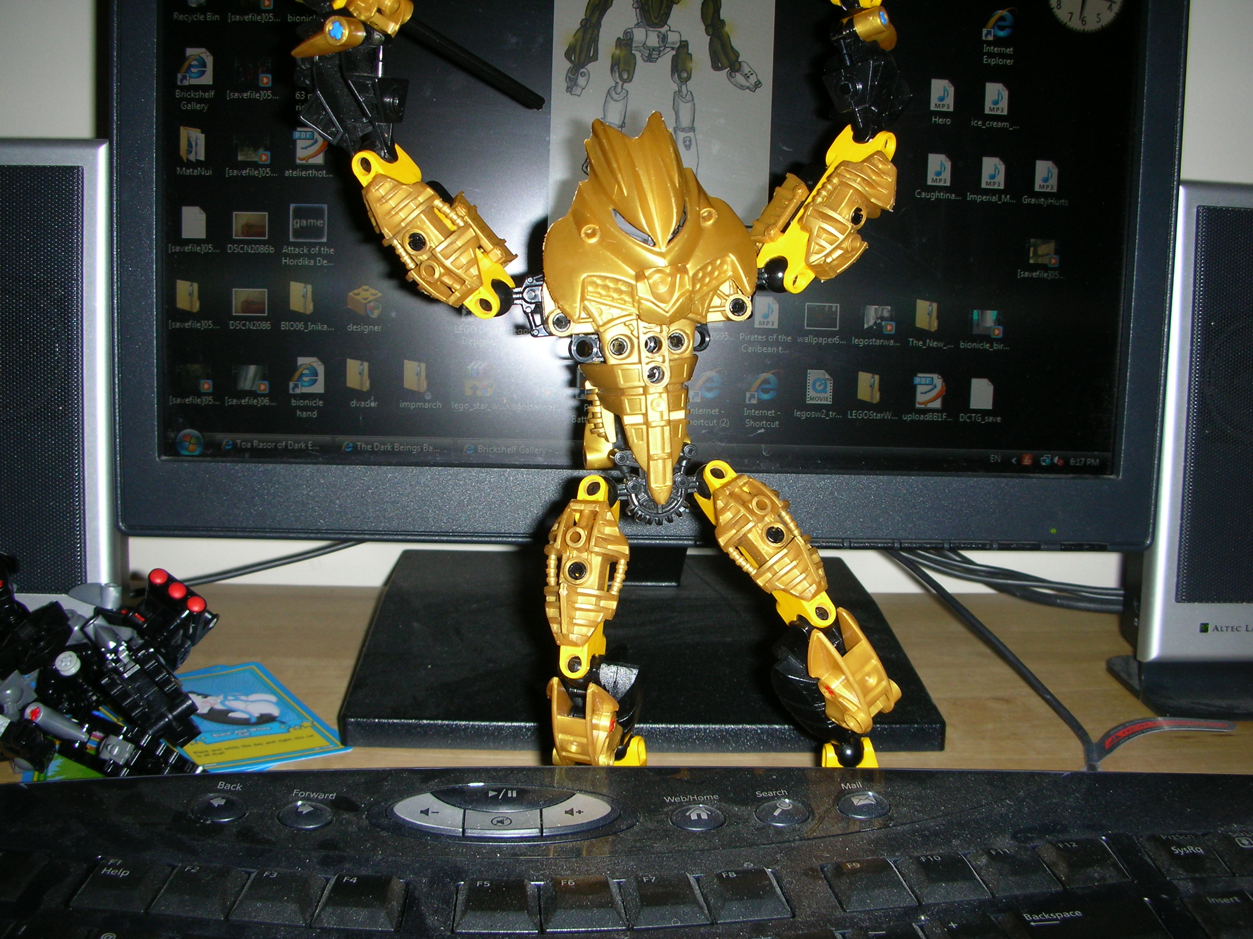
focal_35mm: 35
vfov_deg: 40.7
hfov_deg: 52.6
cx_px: 626
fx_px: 1267
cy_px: 470
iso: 50
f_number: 3
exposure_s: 1/60.1
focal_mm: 5.8
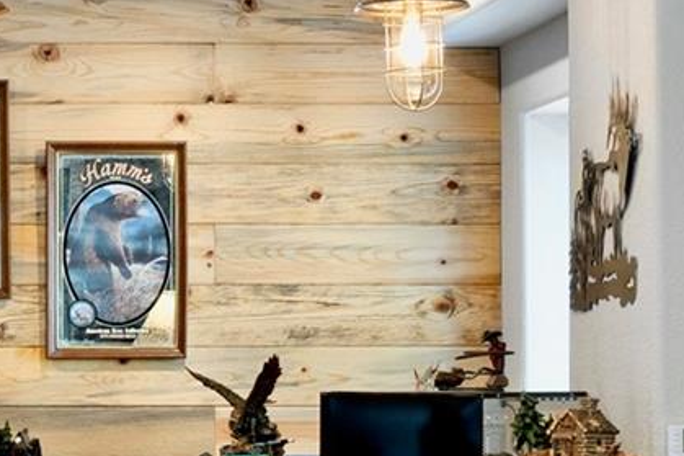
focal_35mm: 149
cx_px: -140
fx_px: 2830
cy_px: 373
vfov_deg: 9.2
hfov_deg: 13.4
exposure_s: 4
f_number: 8
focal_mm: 26
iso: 100
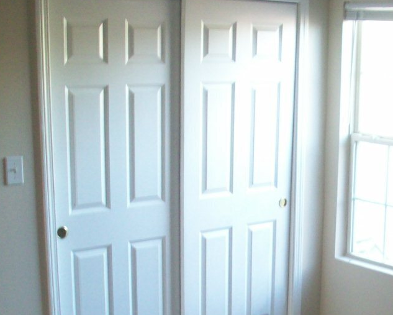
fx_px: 849
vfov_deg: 20.5
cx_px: 299
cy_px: 291
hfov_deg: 25.7
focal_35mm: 73
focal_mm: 6.2
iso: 160
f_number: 2.8
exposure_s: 1/20
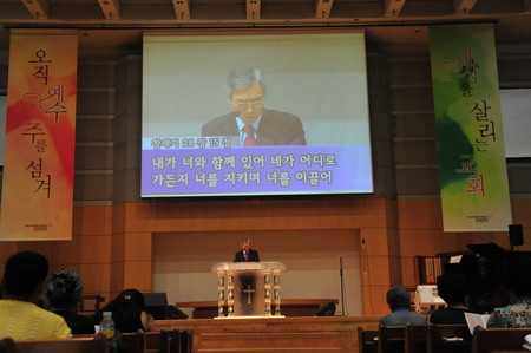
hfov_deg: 41.2
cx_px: 266
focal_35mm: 48
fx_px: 707
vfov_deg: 28.0
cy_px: 176
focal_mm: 48
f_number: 7.1
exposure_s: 1/100
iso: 2500
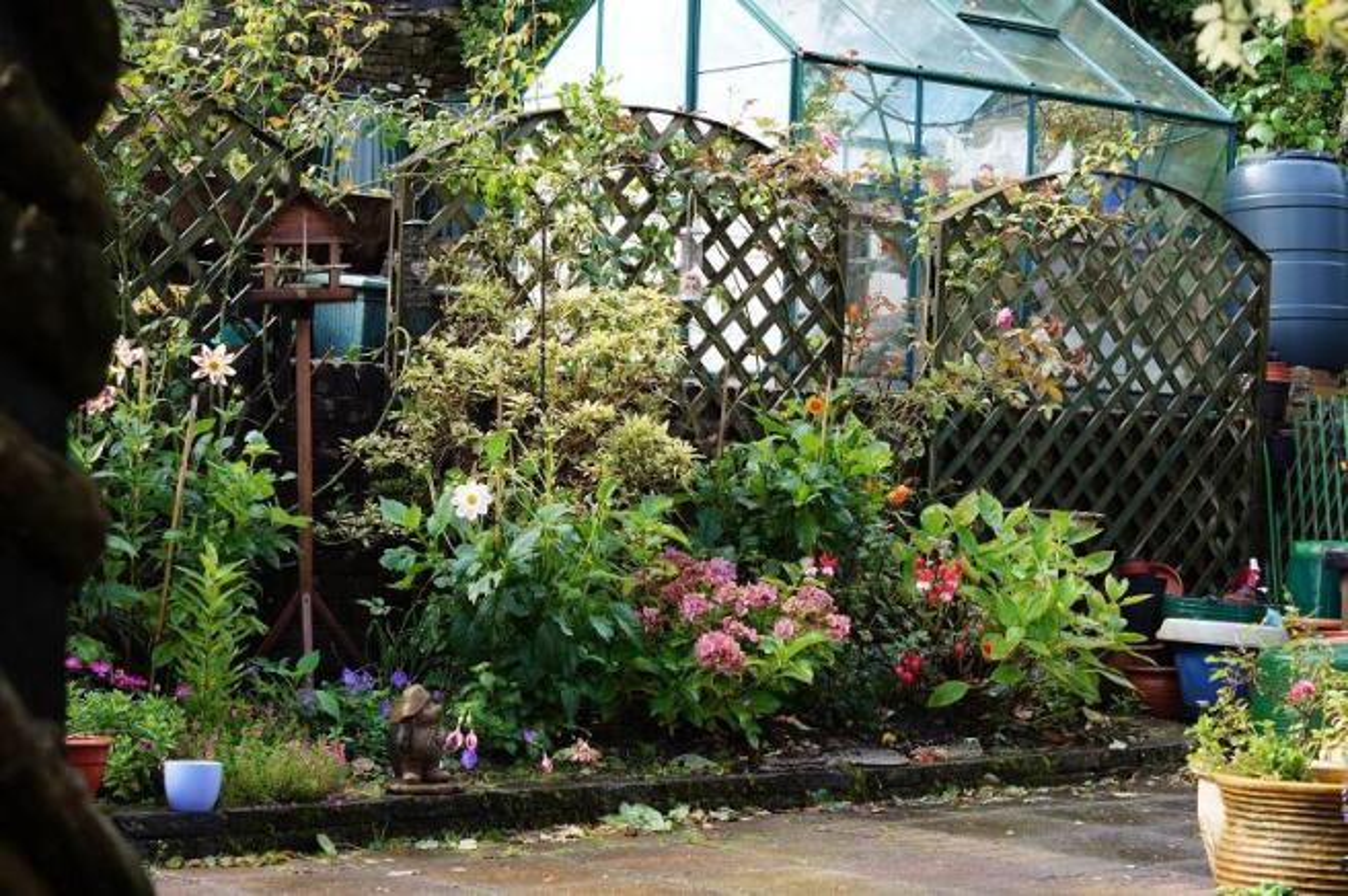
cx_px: 674
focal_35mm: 75
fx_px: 2805
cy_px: 448
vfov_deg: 18.1
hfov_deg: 27.0
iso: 100
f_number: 4.5
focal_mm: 50
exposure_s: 1/80
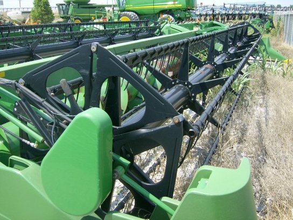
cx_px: 146
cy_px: 110
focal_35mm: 36
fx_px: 305
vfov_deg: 39.7
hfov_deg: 51.4
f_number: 4.7
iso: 100
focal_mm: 6
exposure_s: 1/310
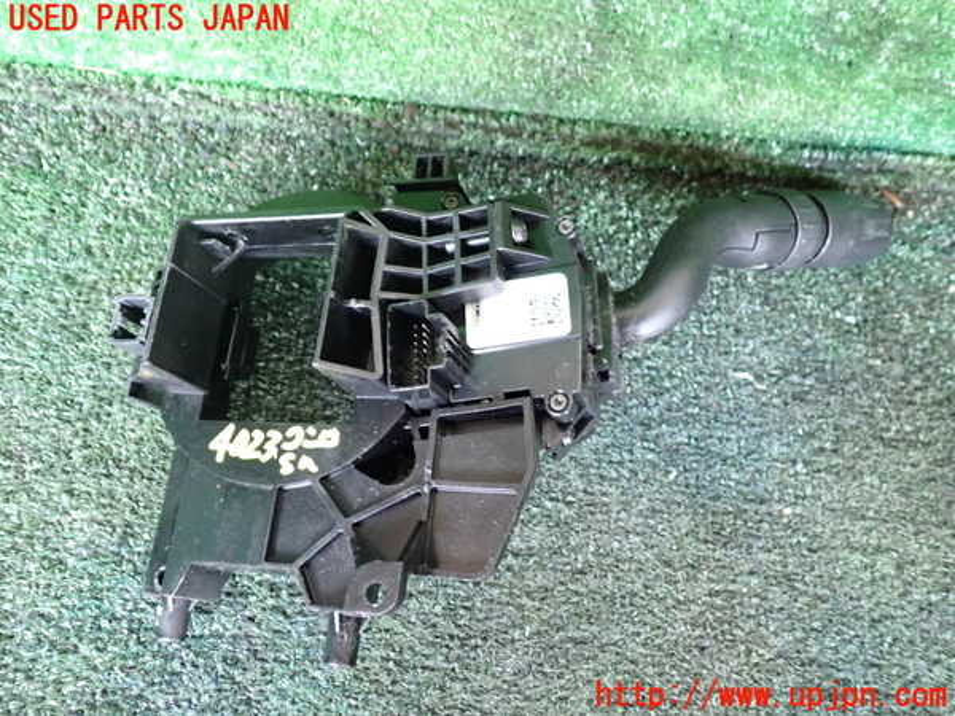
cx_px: 478
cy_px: 358
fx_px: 828
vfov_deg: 46.8
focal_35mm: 30
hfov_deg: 60.0
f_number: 2.3
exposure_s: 1/30
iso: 500
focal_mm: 5.4
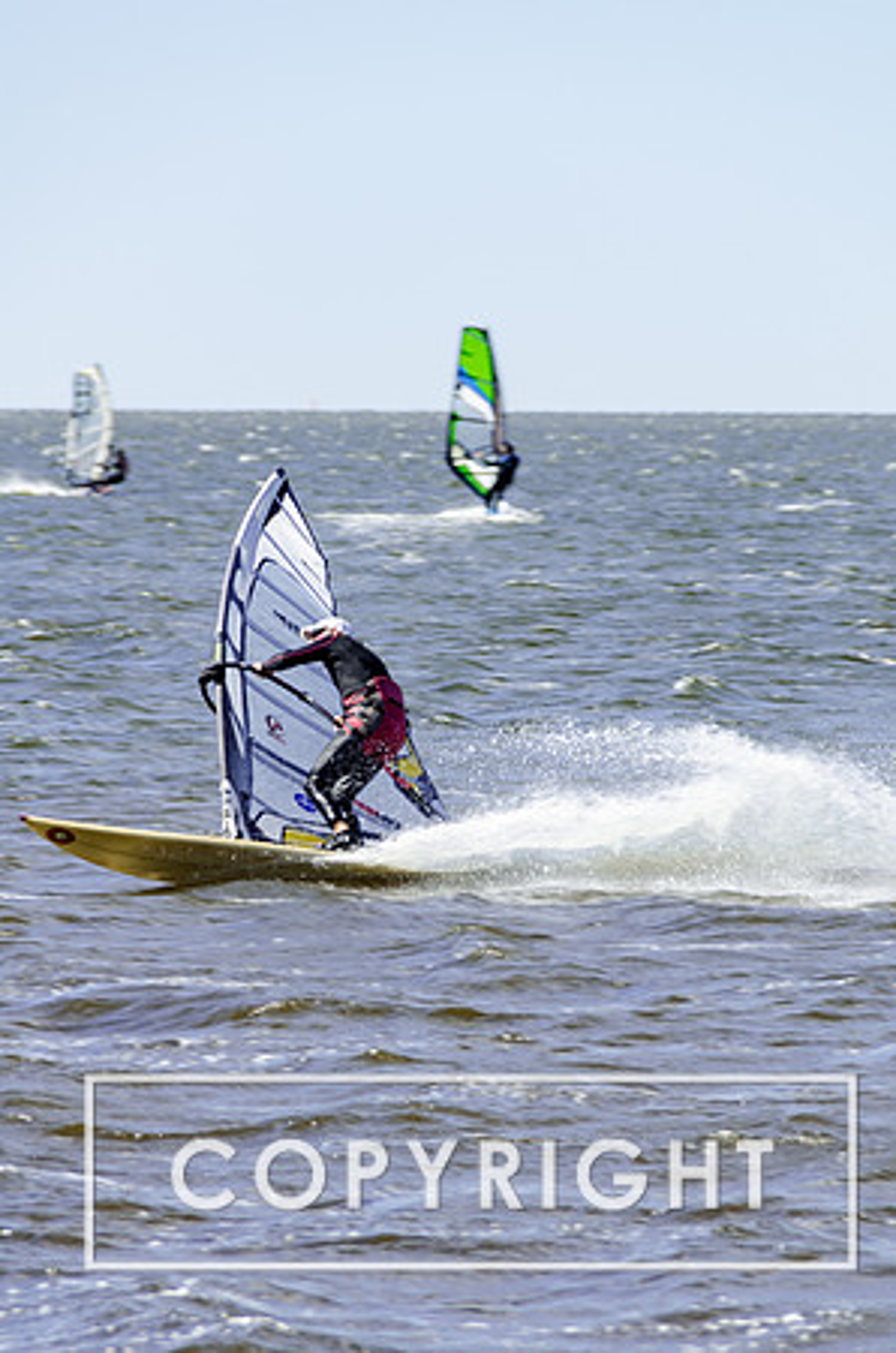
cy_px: 676
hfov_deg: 4.6
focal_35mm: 300
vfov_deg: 6.9
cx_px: 448
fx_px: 11251
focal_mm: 200
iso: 100
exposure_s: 1/180
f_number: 8
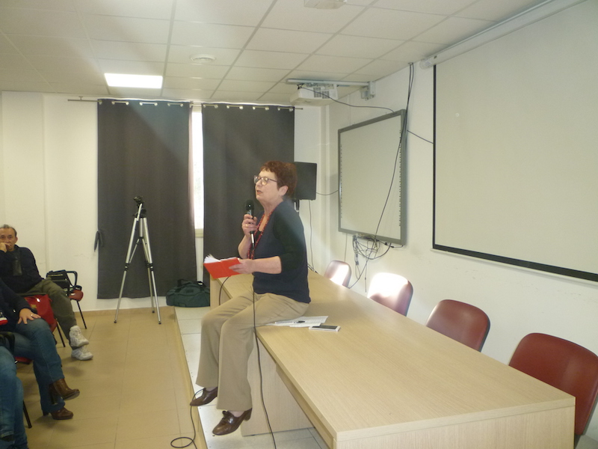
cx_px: 299
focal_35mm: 29
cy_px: 224
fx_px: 501
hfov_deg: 61.7
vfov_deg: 48.2
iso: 250
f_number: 3.3
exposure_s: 1/30
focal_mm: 5.2
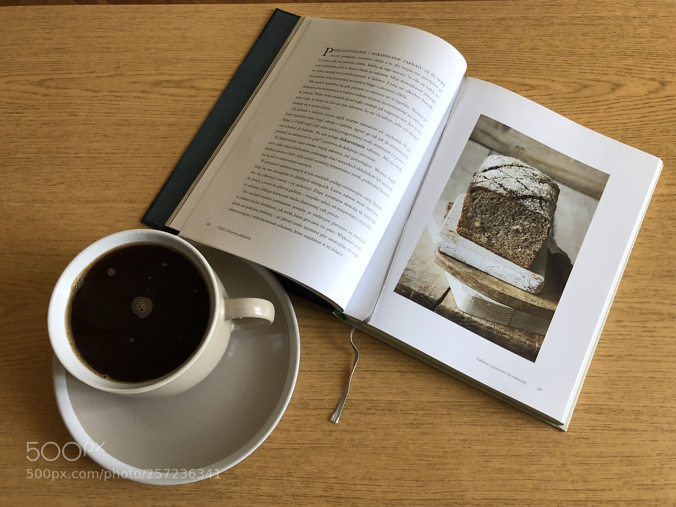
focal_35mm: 28
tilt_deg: -73.9
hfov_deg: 63.4
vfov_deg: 49.7
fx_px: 547
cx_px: 338
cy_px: 254
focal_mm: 3.99
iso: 40
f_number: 1.8
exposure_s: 1/20
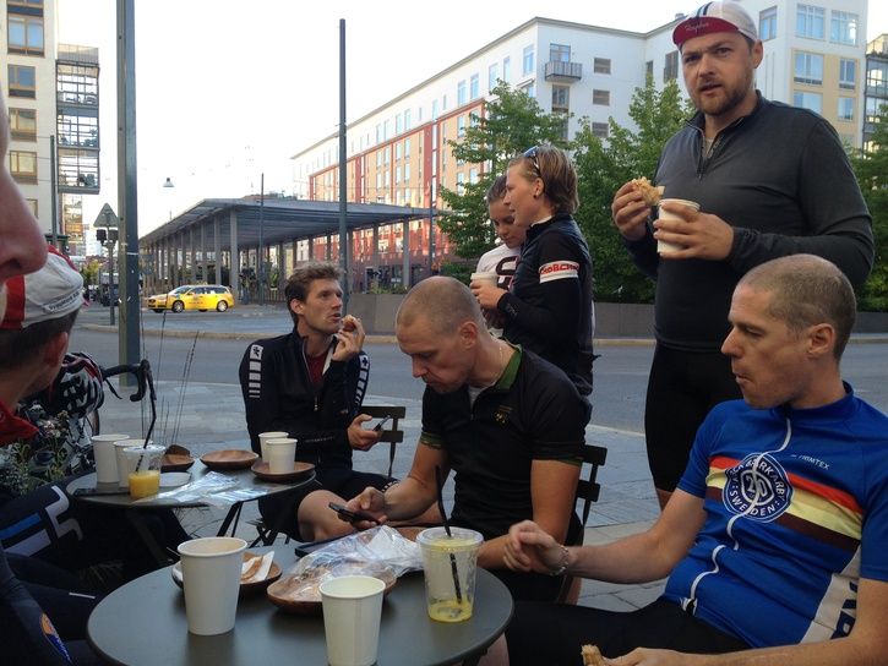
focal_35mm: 35
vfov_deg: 40.7
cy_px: 333
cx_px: 444
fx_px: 898
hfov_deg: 52.6
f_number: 2.4
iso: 50
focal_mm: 4.28
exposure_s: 1/260
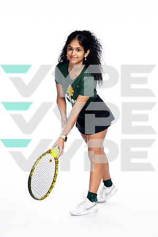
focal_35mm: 64
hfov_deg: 21.2
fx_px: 421
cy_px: 118
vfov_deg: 31.4
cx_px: 79
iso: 400
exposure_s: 1/250
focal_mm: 64
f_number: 5.6
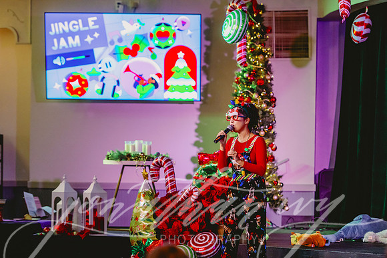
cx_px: 194
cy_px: 129
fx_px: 1452
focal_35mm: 135
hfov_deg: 15.2
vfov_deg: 10.2
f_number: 2.8
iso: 2000
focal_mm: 135
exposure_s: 1/320
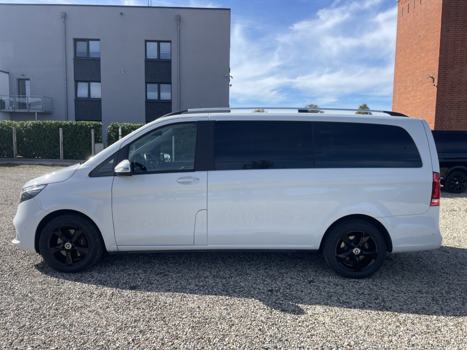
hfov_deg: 67.3
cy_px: 175
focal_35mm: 26
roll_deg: -0.5
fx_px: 351
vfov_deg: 53.1
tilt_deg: -5.3
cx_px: 234
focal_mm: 4.2
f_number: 1.6
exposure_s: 1/3040
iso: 32
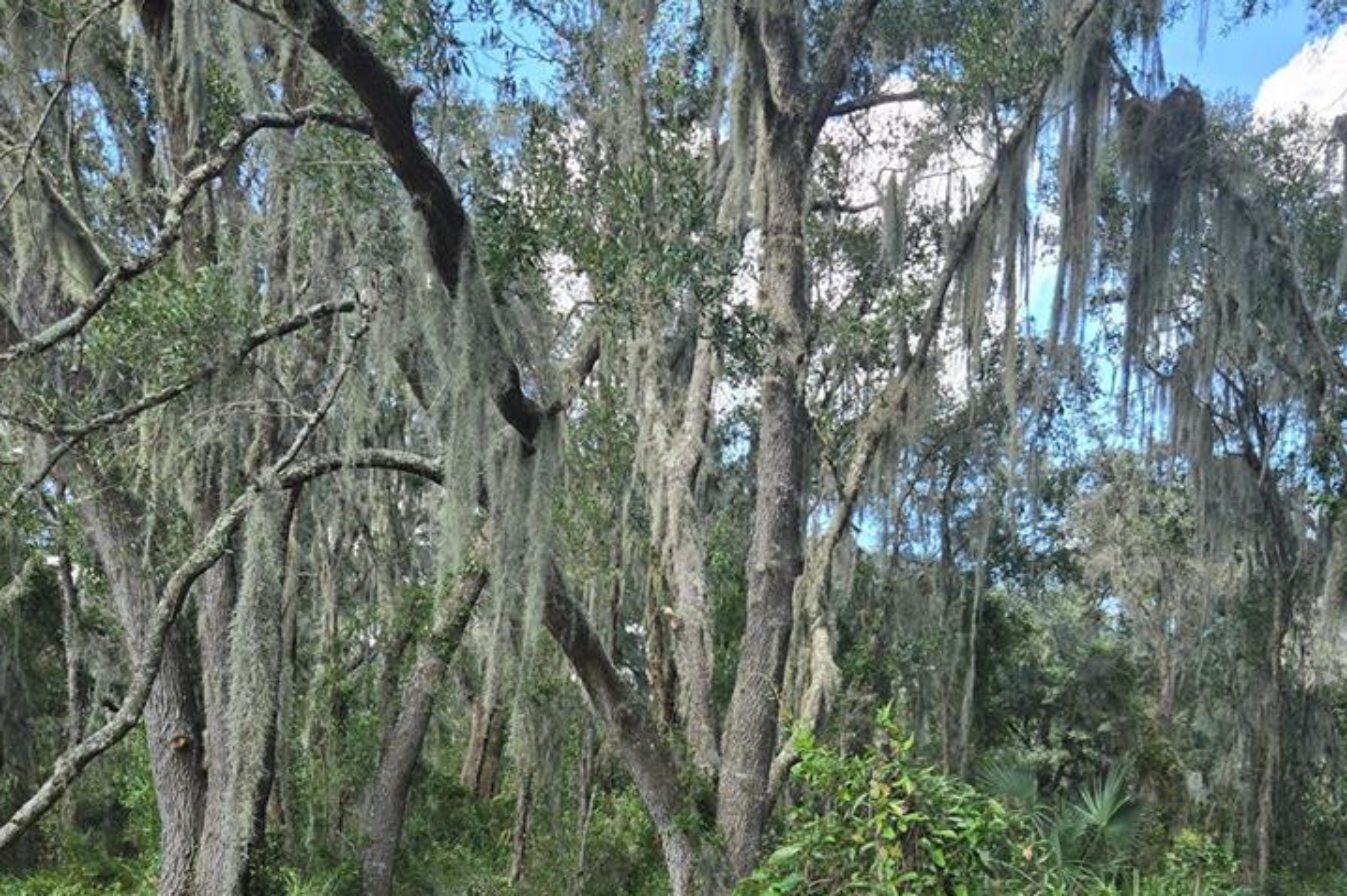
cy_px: 821
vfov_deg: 31.7
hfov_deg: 48.5
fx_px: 1496
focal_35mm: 40
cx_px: 675
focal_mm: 5.4
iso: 25
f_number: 1.8
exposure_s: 1/250
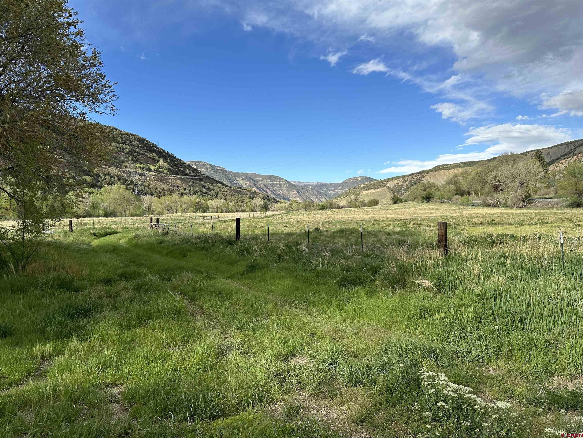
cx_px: 292
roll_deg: -3.4
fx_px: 404
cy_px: 219
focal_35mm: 24
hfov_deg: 71.6
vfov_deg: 56.8
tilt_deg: -0.8
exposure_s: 1/3356
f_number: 1.78
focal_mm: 6.86
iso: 80
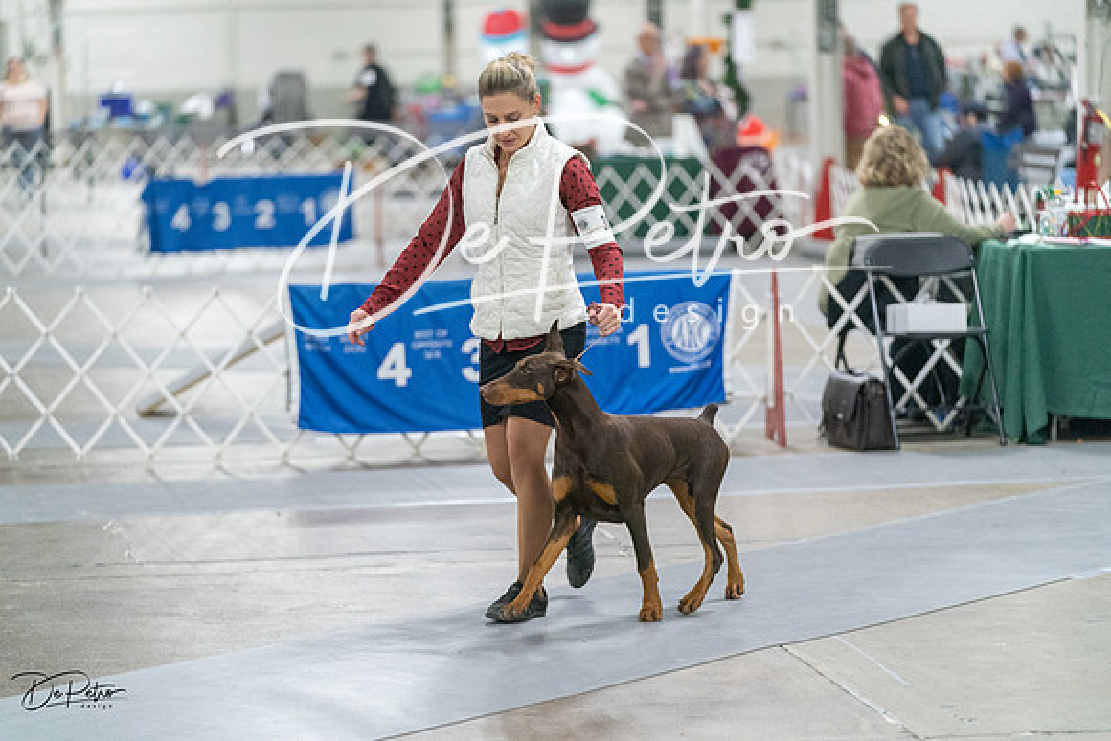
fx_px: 4167
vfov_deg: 10.2
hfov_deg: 15.2
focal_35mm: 135
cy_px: 370
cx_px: 556
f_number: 2.8
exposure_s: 1/320
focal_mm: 135
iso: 6400
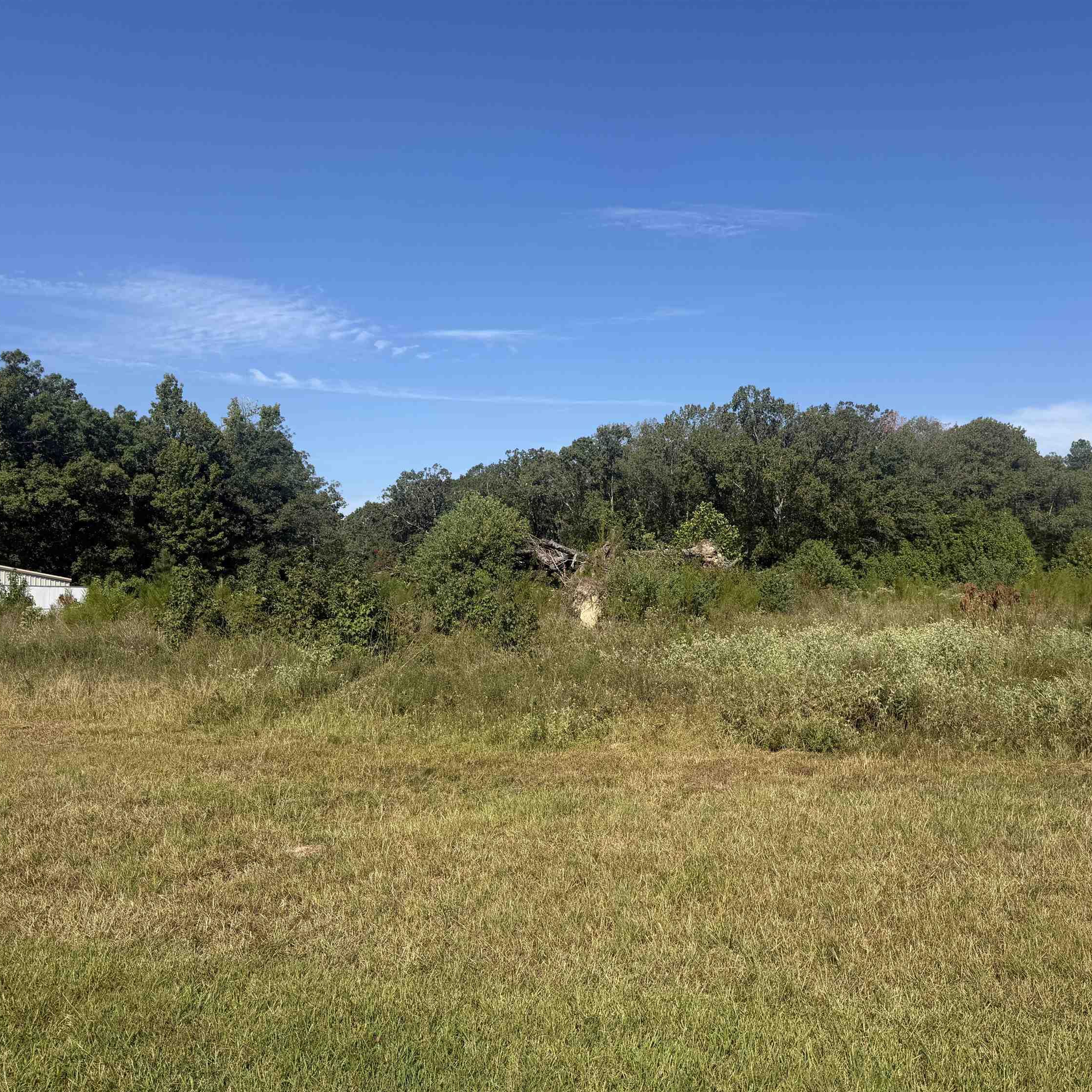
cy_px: 557
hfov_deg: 54.9
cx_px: 693
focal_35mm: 29
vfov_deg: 55.6
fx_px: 1035
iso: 80
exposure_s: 1/4975
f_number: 1.78
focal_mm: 6.76
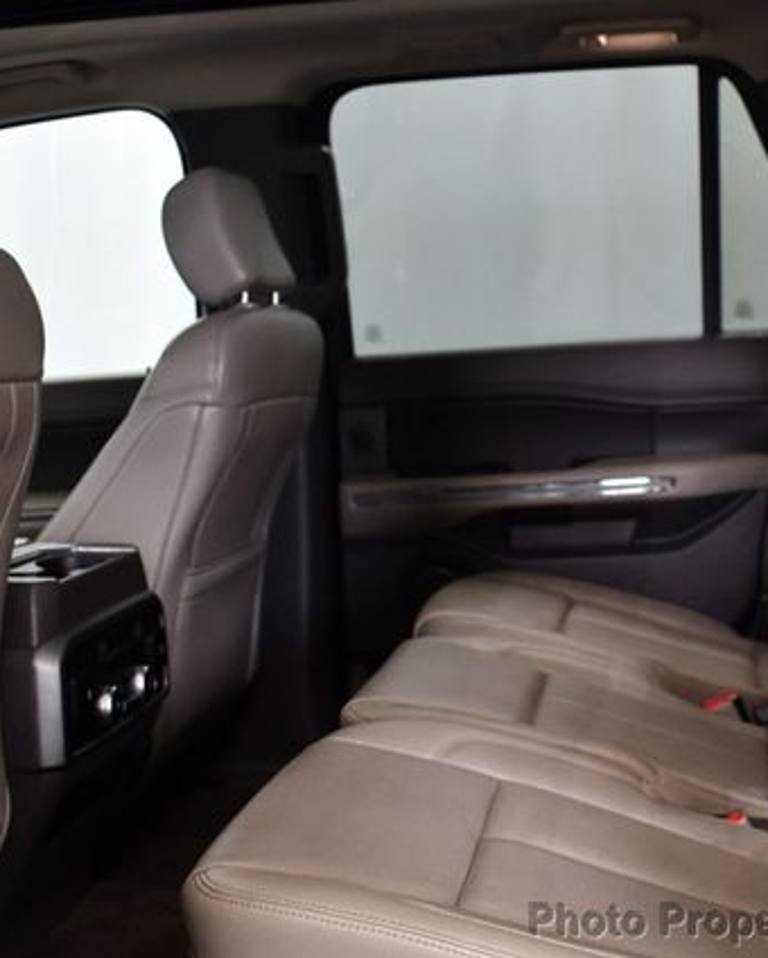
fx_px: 1447
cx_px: 501
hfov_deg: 29.6
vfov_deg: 36.6
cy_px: 481
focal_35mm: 51
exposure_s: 1/125
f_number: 3.5
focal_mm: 18
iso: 1400
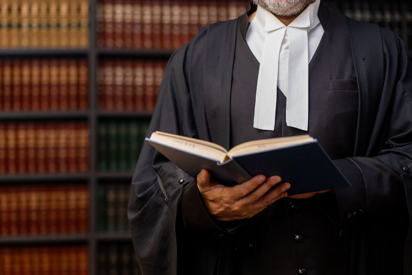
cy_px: 138
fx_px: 985
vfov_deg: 15.9
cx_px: 210
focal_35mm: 86
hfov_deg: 23.6
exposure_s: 1/100
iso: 1000
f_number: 3.2
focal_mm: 83
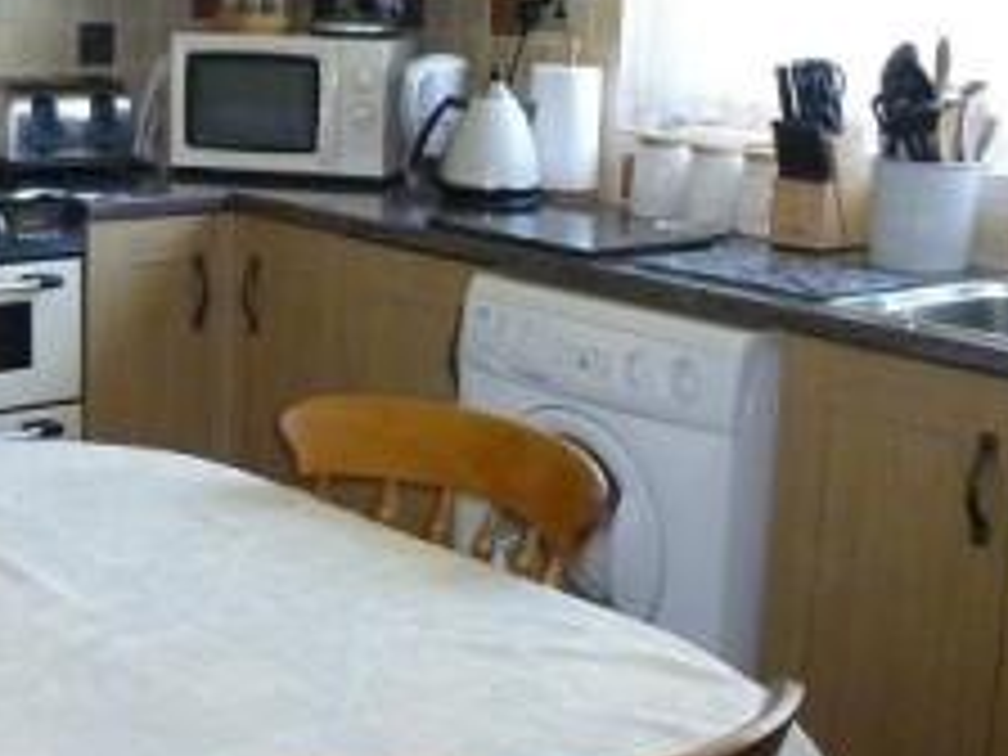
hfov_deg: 29.5
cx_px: 290
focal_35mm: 65
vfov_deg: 22.6
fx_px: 1893
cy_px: 353
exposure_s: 1/60
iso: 400
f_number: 3.1
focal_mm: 4.5
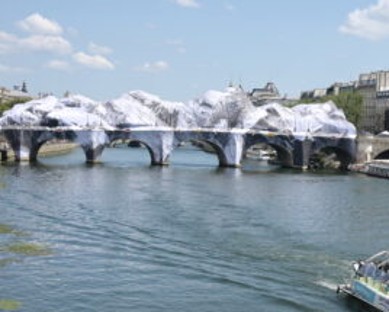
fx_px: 887
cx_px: 293
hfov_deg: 24.4
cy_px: 216
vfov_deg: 19.9
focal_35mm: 77
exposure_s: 1/640
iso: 100
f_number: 5.3
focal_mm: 44
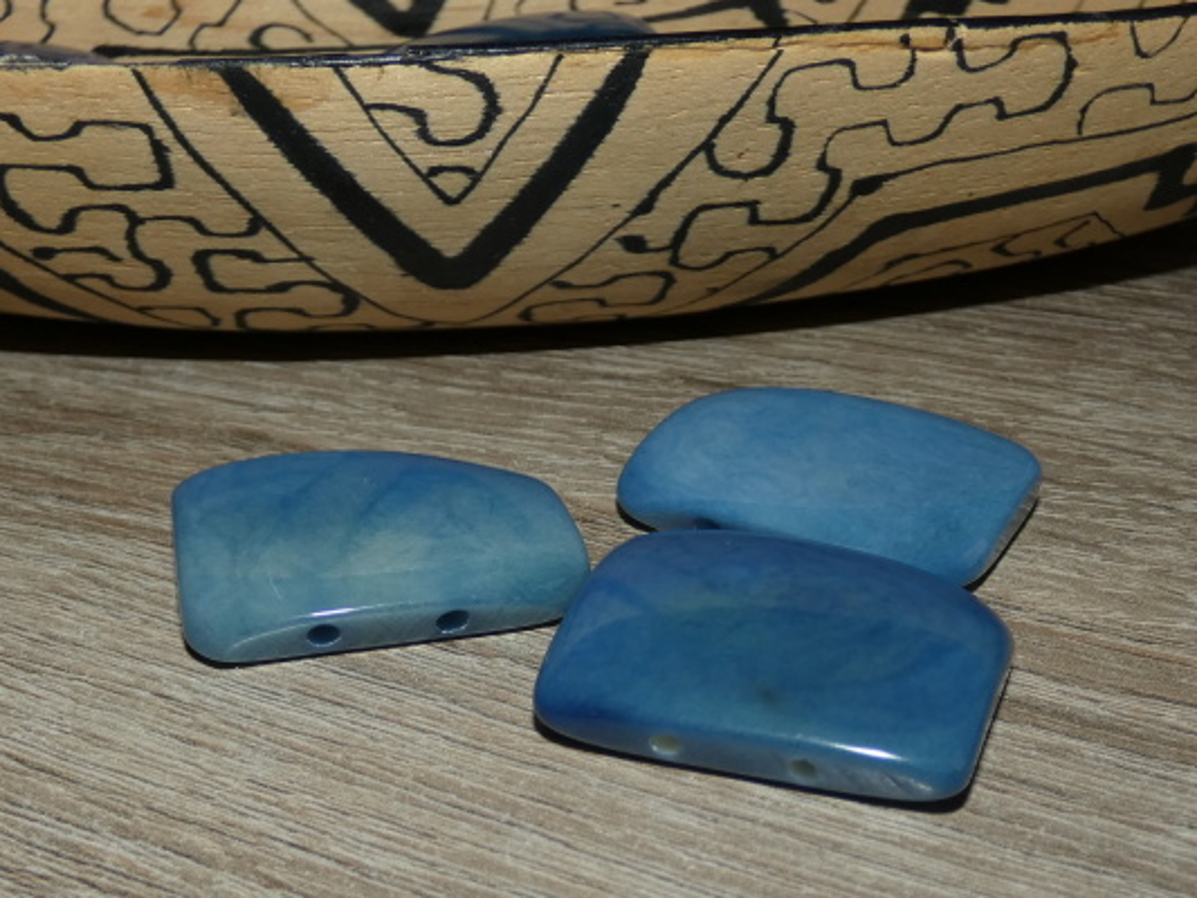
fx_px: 1038
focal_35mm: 30
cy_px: 449
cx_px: 598
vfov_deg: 46.8
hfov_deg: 60.0
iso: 80
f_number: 3.3
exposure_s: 1/125
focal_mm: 5.3
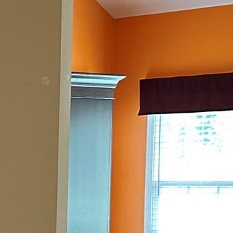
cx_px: -303
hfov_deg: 10.9
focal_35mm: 139
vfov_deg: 12.3
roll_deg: +1.0
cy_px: 274
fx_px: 1059
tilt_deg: -6.2
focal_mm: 5.7
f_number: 1.5
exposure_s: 1/60
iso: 160
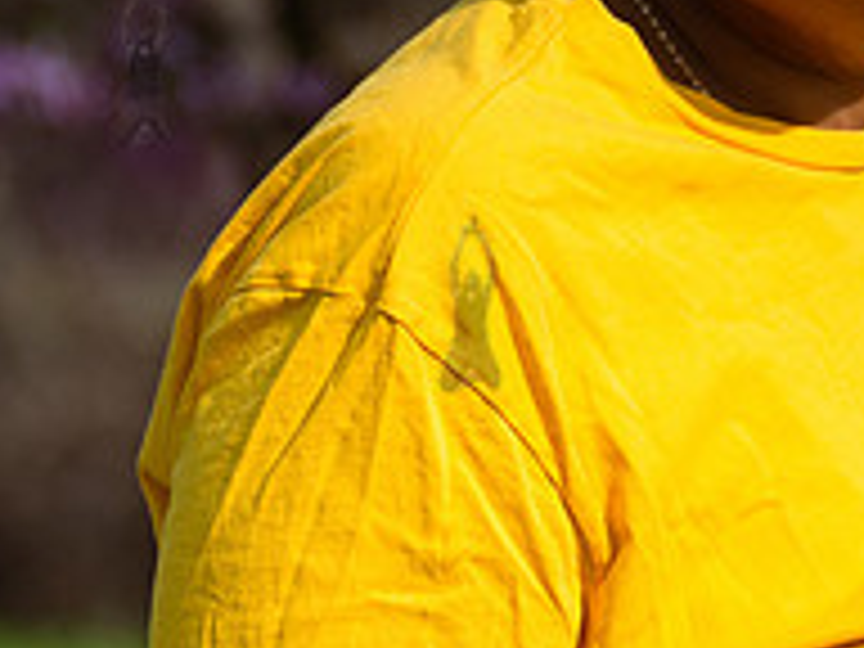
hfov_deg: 6.6
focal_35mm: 301
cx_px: 783
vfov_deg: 4.9
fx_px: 7513
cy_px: -45
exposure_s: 1/4000
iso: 200
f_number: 3.2
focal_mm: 80
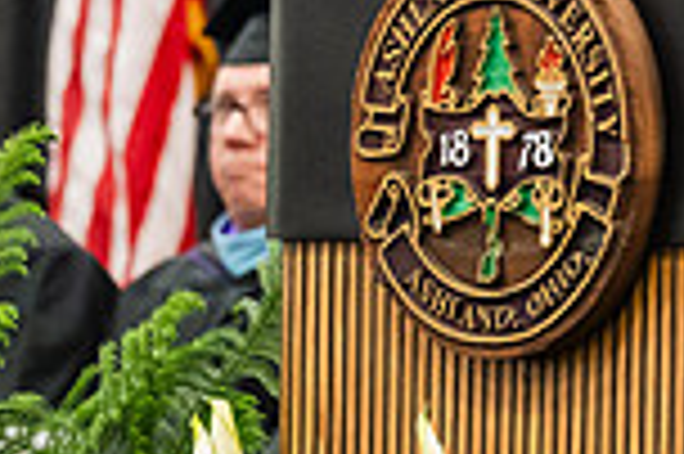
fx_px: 14500
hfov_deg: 2.7
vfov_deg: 1.8
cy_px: -155
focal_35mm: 764
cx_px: 1008
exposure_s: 1/200
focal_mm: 200
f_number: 4
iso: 5000
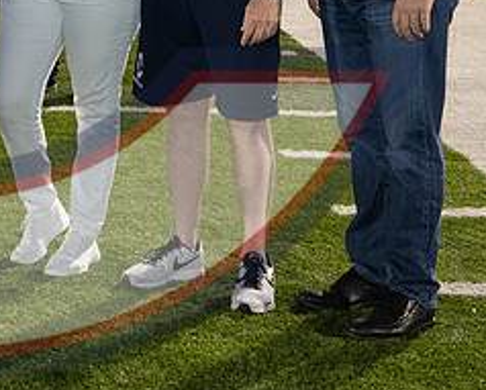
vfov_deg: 13.0
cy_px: -43
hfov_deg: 15.9
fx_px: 1685
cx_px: -71
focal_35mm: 117
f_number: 7.1
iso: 1400
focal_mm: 44
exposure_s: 1/60
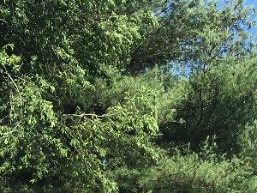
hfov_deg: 13.4
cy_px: 437
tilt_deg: -6.1
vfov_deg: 9.6
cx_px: 384
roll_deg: -0.8
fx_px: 1032
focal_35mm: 139
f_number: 2.2
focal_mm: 4.15
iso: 25
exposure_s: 1/938
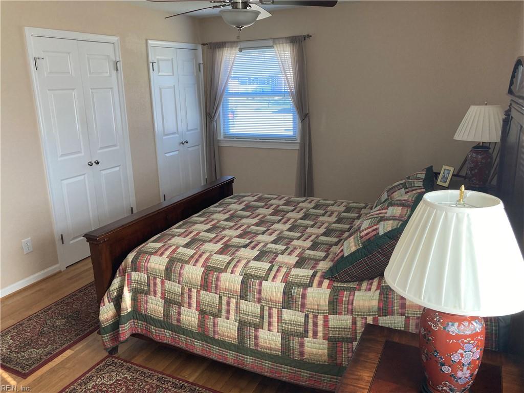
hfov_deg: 63.4
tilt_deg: -14.2
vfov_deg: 49.7
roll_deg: +0.7
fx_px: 424
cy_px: 196
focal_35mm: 28
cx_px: 262
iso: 80
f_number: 1.8
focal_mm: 3.99
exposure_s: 1/76
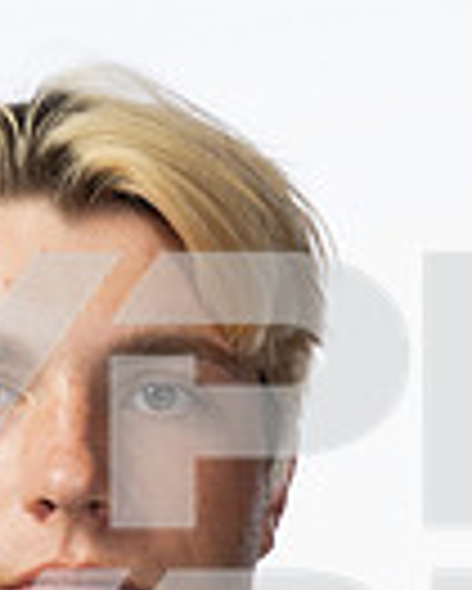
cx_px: 67
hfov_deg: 9.2
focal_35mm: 168
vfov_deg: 11.3
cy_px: 712
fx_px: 2930
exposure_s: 1/250
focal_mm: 52
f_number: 8
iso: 640
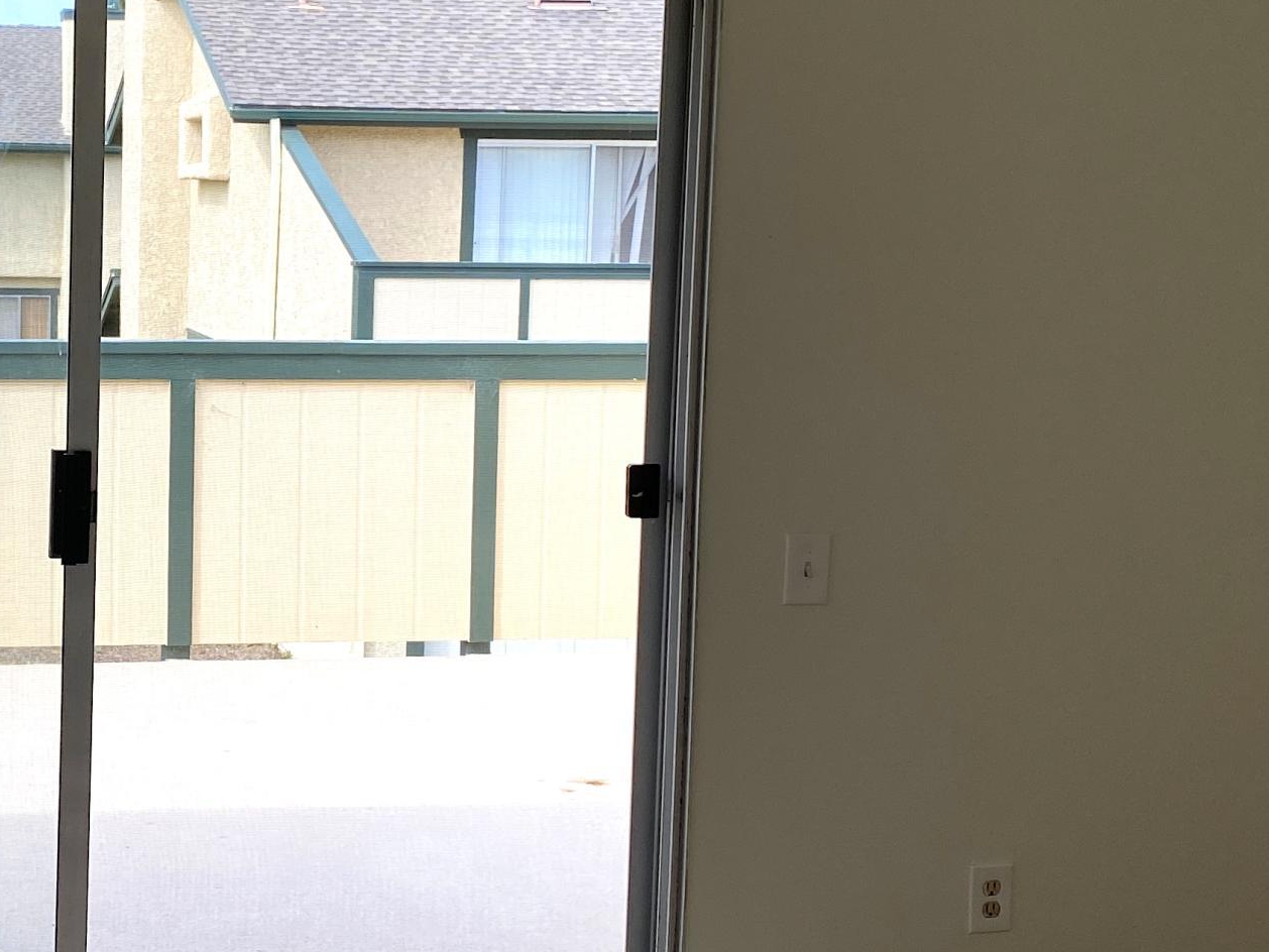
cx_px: 113
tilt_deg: -7.0
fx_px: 2273
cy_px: 416
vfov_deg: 23.6
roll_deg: -0.9
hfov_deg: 29.8
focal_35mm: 62
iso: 32
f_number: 1.8
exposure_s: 1/1104
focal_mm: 4.25
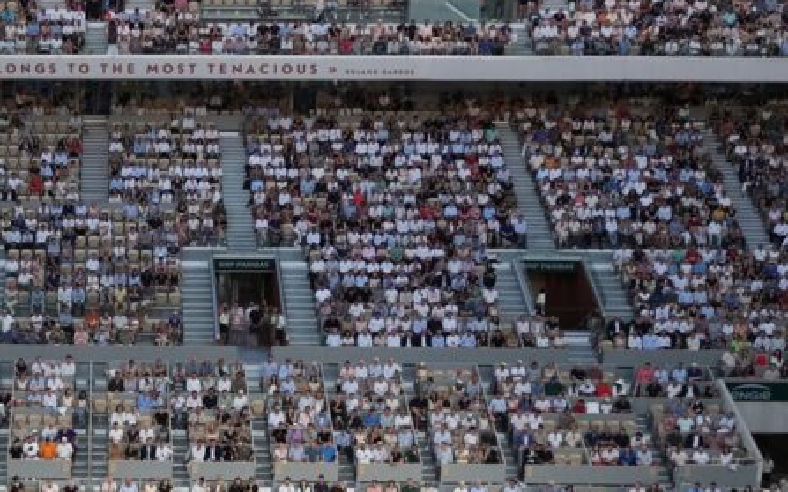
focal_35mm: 73
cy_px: 480
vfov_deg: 17.5
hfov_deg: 26.9
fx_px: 1567
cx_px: 33
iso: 2000
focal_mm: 32
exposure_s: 1/5000
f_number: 2
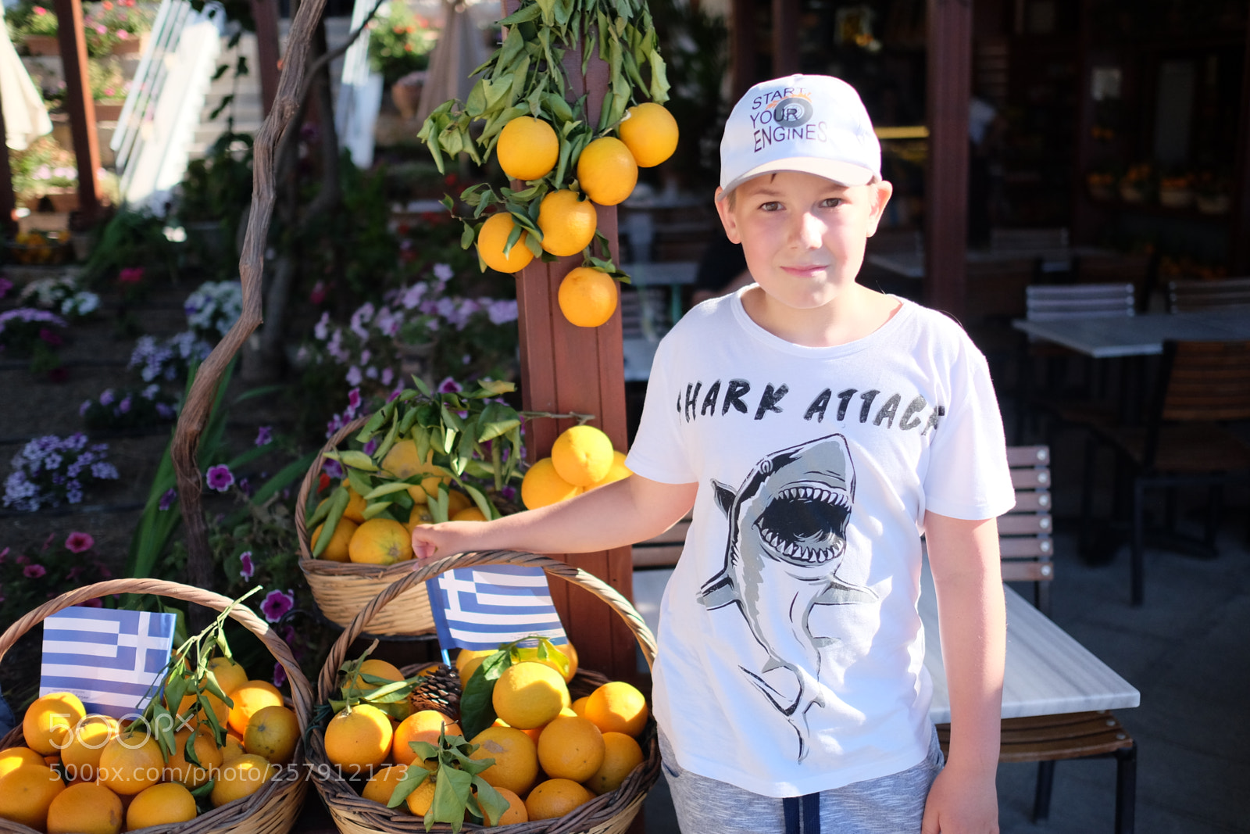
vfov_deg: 37.9
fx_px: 1215
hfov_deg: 54.4
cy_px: 417
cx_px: 625
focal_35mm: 35
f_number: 1.4
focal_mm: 23
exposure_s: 1/2000
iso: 800
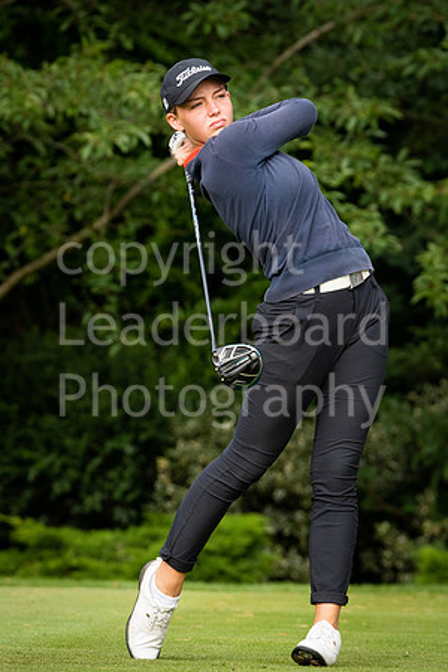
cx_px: 224
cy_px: 336
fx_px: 8399
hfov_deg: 3.1
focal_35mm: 450
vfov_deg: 4.6
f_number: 6.3
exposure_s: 1/1250
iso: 1250
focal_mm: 300
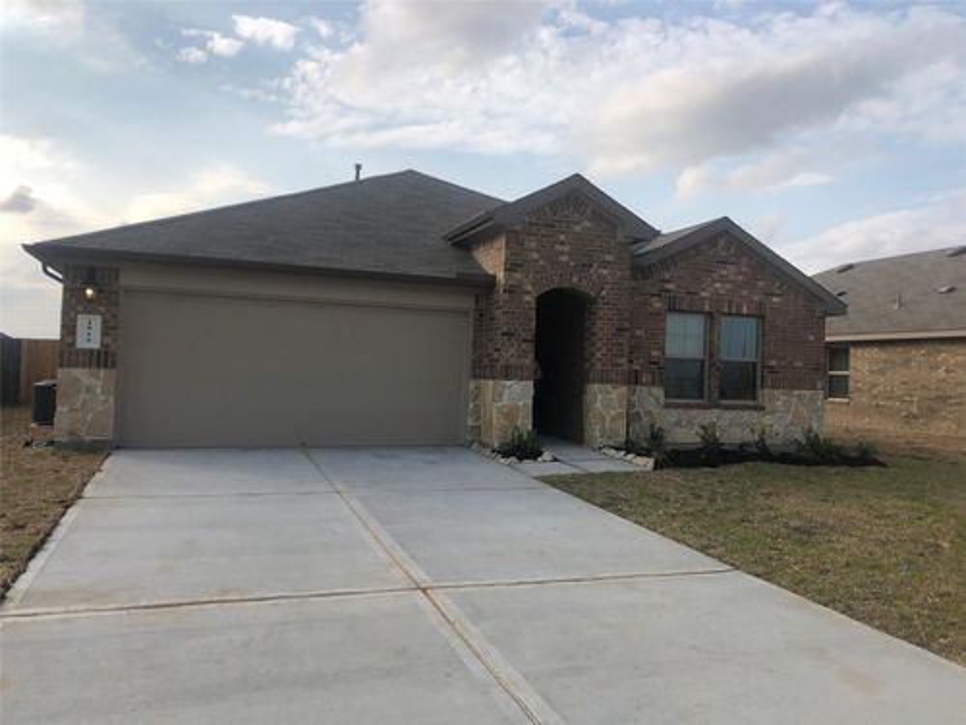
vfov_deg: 49.7
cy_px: 362
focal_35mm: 28
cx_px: 483
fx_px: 781
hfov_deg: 63.4
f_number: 1.8
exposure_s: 1/2183
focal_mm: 4
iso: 20
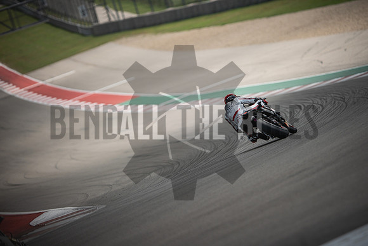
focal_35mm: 300
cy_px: 123
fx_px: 3067
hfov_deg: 6.9
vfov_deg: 4.6
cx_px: 184
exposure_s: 1/4000
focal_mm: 200
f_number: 2
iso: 250
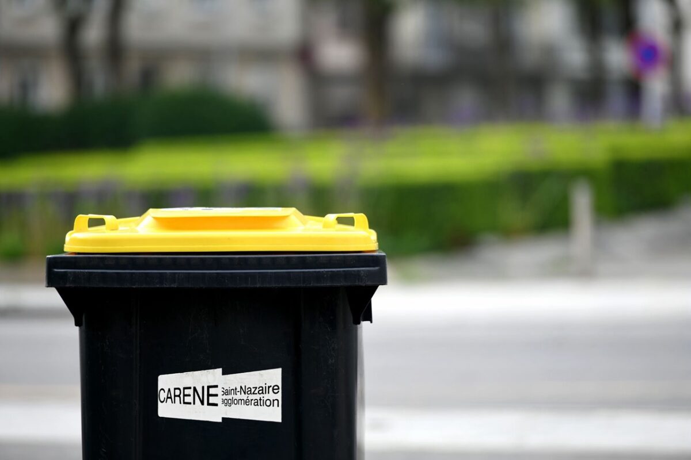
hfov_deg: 10.3
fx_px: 3839
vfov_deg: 6.9
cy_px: 230
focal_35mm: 200
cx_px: 346
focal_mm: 200
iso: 100
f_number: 3.5
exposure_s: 1/500
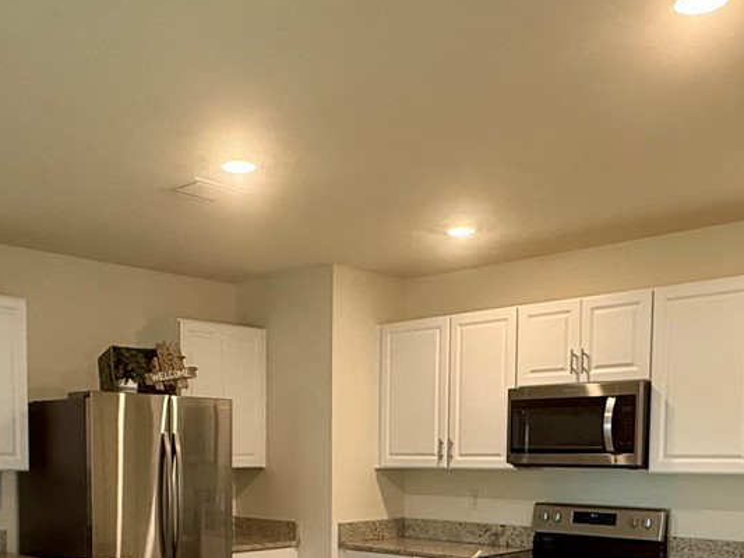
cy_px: 519
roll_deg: -0.3
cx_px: 288
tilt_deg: -3.5
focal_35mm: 42
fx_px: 903
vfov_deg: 32.4
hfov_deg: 44.5
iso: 320
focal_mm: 2.22
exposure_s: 1/120
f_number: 2.2
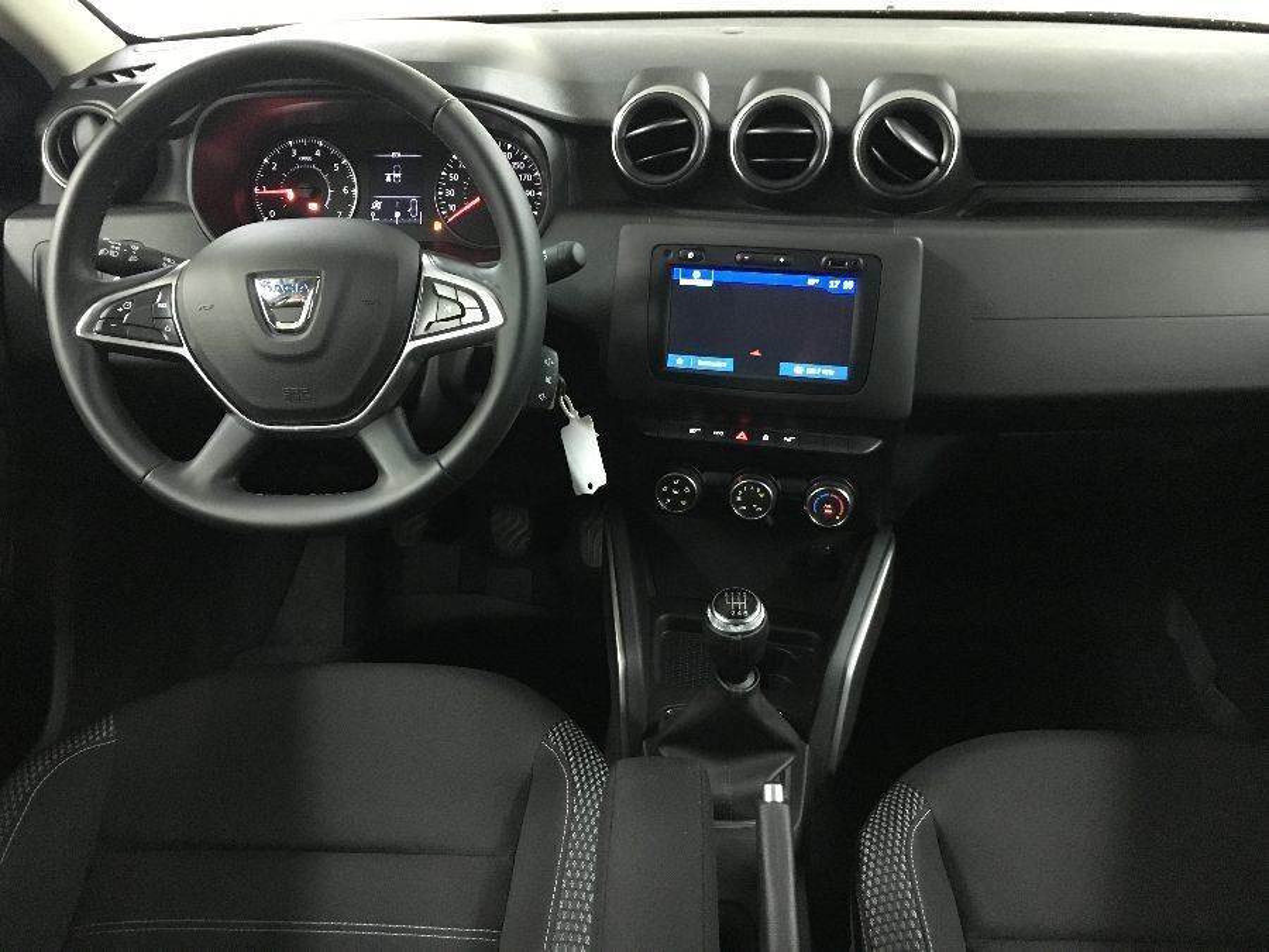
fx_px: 1063
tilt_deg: -31.4
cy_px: 476
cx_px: 634
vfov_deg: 48.2
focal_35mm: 29
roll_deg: +1.2
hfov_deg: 61.7
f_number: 2.2
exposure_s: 1/17
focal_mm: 4.15
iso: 320
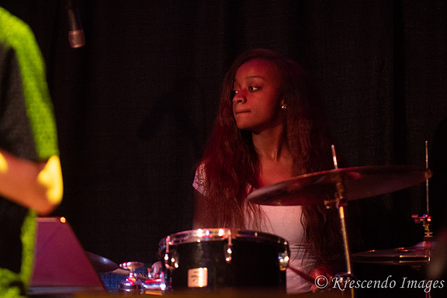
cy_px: 149
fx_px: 3191
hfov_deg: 8.0
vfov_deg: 5.3
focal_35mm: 257
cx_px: 223
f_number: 2.8
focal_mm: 170
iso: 3200
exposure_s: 1/200
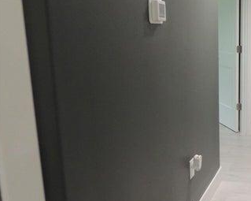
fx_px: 349
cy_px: 99
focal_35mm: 47
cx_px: 247
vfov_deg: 32.1
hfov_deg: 35.9
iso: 400
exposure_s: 1/15
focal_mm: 4.3
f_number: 3
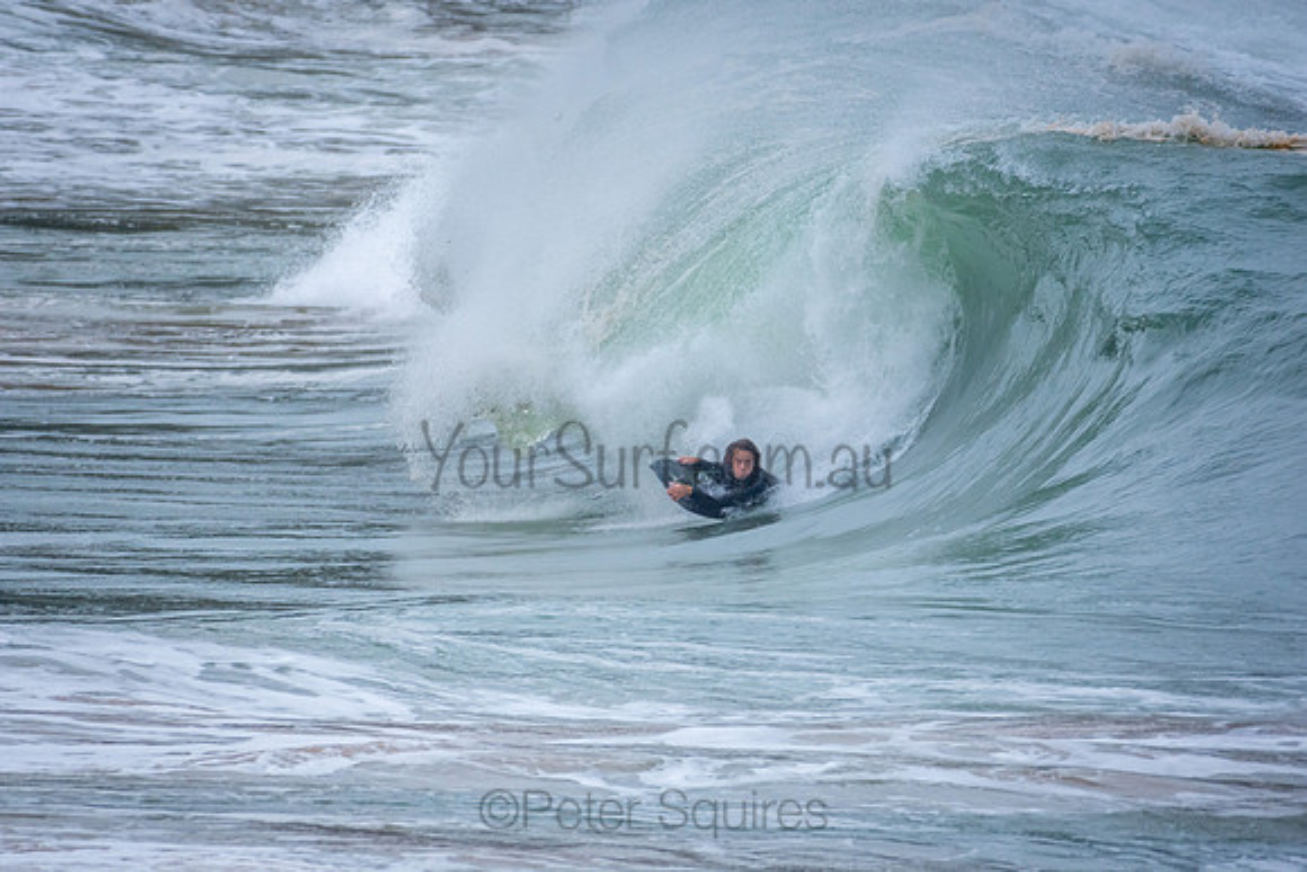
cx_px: 654
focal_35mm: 750
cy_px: 436
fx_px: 27234
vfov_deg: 1.8
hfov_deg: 2.7
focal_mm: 500
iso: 560
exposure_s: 1/1000
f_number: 5.6
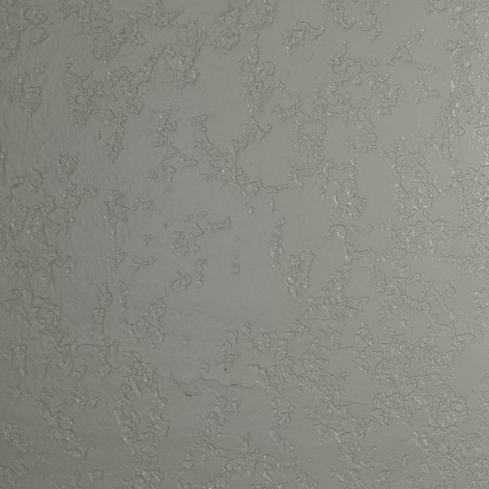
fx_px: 991
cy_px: 209
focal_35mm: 62
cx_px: 707
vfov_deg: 27.7
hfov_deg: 23.1
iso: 125
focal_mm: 5.4
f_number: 1.8
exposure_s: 1/24
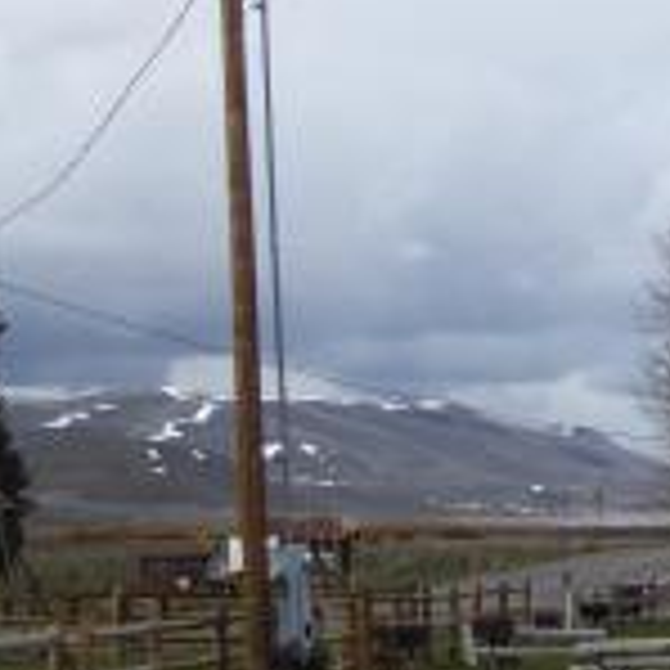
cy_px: 558
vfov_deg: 12.7
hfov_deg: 12.4
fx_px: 3000
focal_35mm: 137
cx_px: 845
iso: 100
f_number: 3.7
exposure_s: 1/1600
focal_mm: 6.3
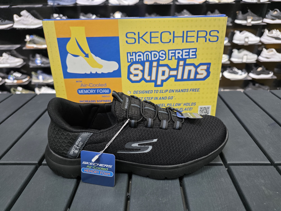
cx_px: 140
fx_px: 187
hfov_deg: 73.9
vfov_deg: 58.9
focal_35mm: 23
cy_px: 106
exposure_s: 1/100
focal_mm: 6.3
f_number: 1.7
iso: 160
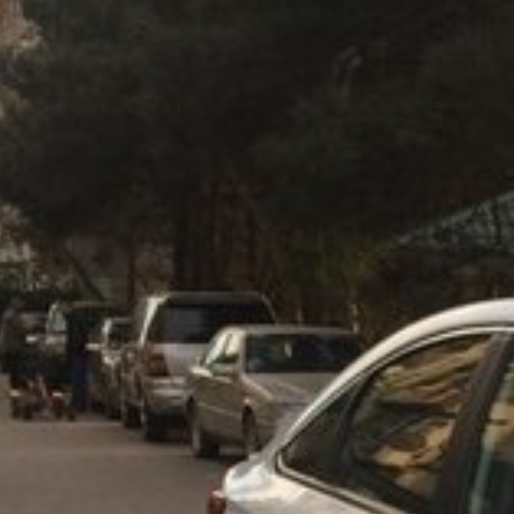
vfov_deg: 14.8
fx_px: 1814
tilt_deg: -16.7
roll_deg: -0.4
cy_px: 800
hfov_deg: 14.5
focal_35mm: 108
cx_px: 868
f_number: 2.2
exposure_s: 1/124
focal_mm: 4.15
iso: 32
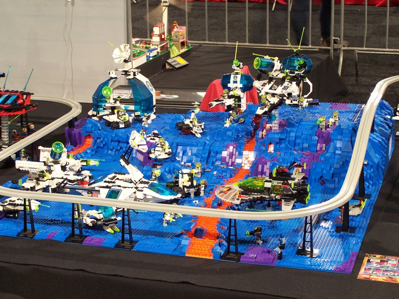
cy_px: 150
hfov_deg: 26.0
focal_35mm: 75
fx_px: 864
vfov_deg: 19.6
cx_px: 200
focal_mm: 12.4
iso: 80
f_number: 3.2
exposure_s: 1/3
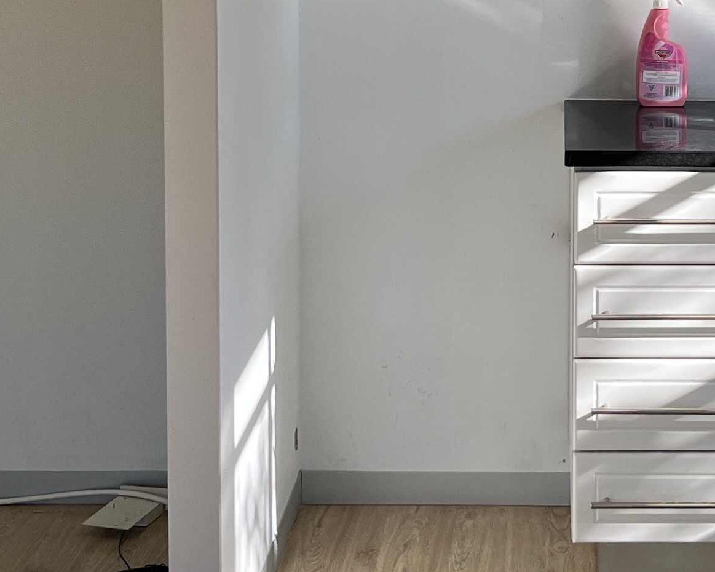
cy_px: 12
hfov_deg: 21.5
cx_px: 558
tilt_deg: -7.4
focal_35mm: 88
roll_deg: +0.8
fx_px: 1862
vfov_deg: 17.1
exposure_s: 1/684
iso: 50
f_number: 1.6
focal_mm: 5.1
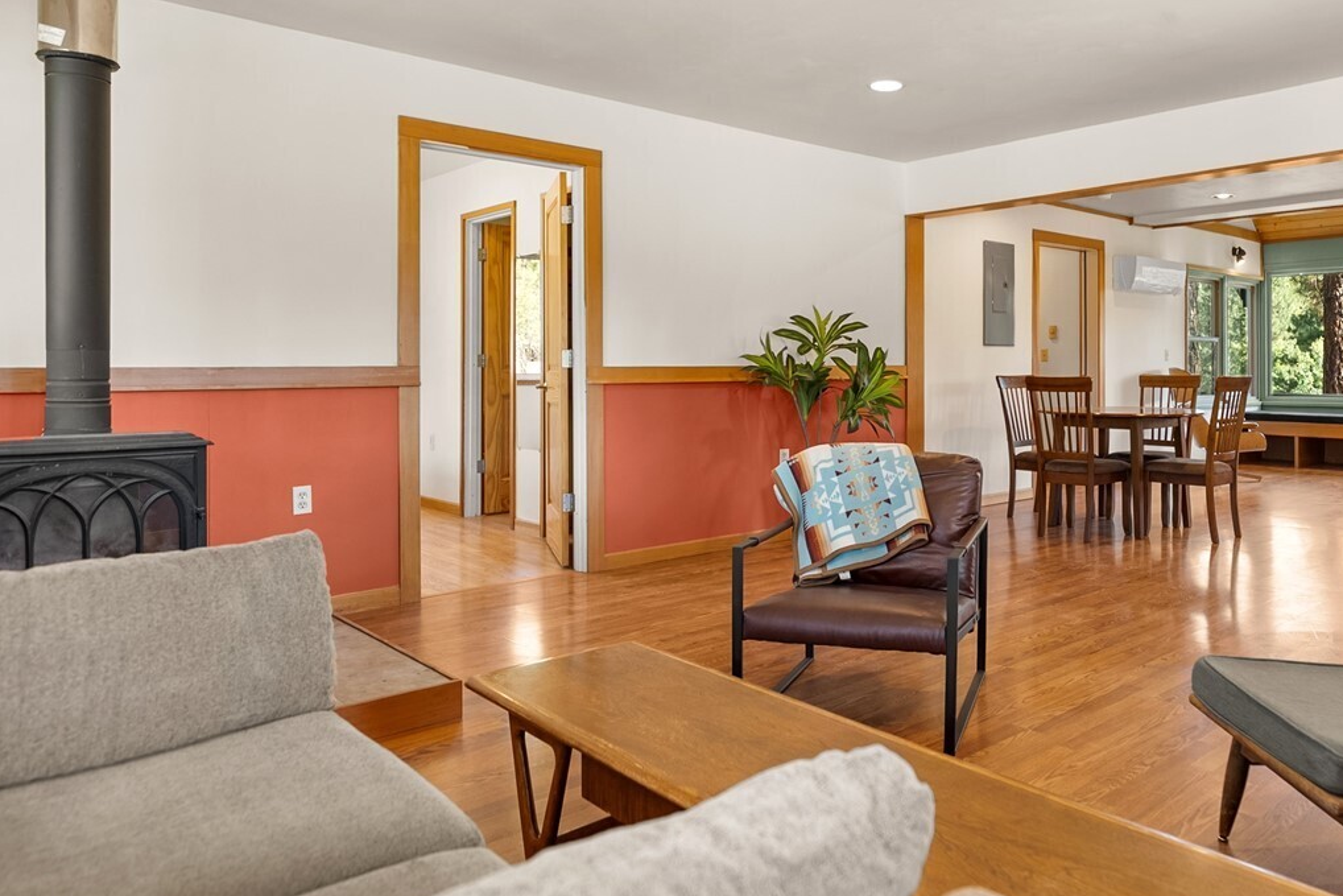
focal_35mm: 25
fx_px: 933
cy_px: 407
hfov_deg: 70.4
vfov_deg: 51.2
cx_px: 833
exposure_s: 1/15
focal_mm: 15
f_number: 2.8
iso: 400
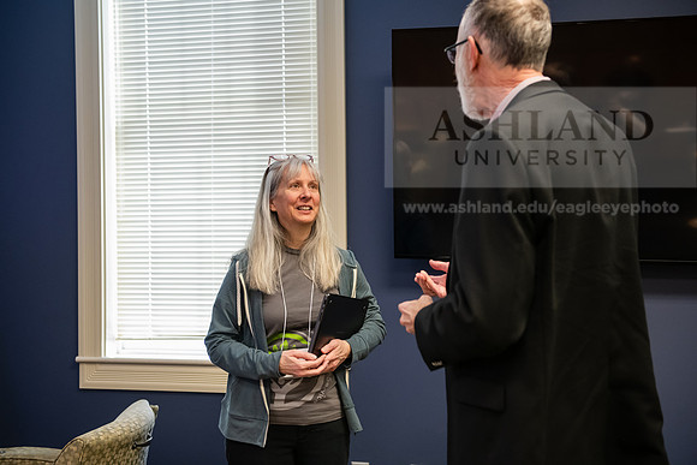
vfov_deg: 27.0
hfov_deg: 39.6
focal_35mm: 50
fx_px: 968
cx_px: 348
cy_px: 232
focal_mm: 50
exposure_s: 1/160
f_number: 3.2
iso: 1600
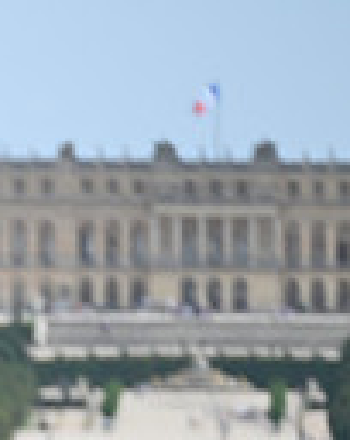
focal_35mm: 1700
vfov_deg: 1.1
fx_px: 22065
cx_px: -487
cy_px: 610
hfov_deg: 0.9
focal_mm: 400
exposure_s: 1/1250
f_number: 4
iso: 200
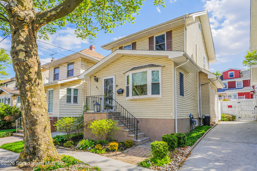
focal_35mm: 21
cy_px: 86
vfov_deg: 59.5
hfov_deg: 81.2
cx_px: 128
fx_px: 150
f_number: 8
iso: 100
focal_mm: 21
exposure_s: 1/125
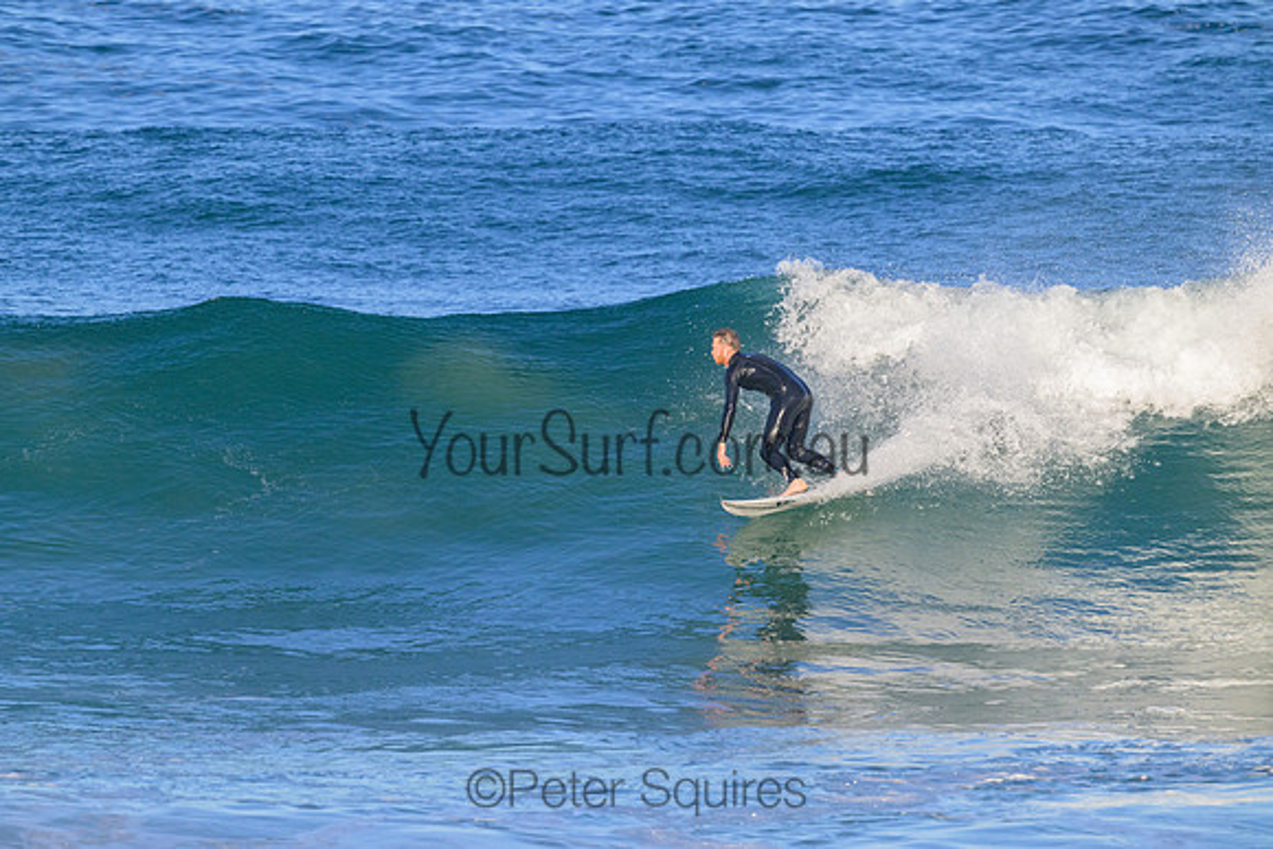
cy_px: 424
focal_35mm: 530
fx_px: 18745
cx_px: 636
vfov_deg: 2.6
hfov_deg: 3.9
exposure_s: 1/2000
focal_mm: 530
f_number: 10
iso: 1800
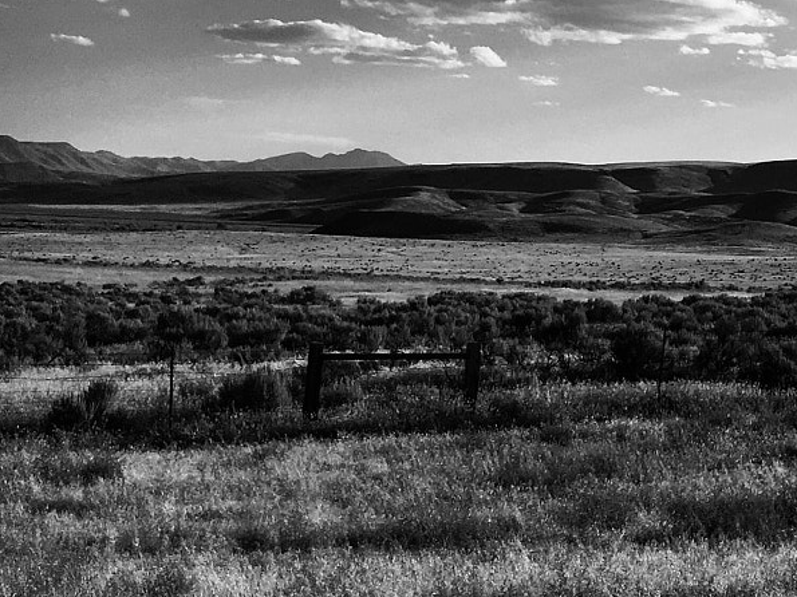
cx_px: 1023
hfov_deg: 22.5
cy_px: 163
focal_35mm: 78
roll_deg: -1.6
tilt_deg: +3.2
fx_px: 1796
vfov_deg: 18.8
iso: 25
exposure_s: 1/3344
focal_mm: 4.15
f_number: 2.2
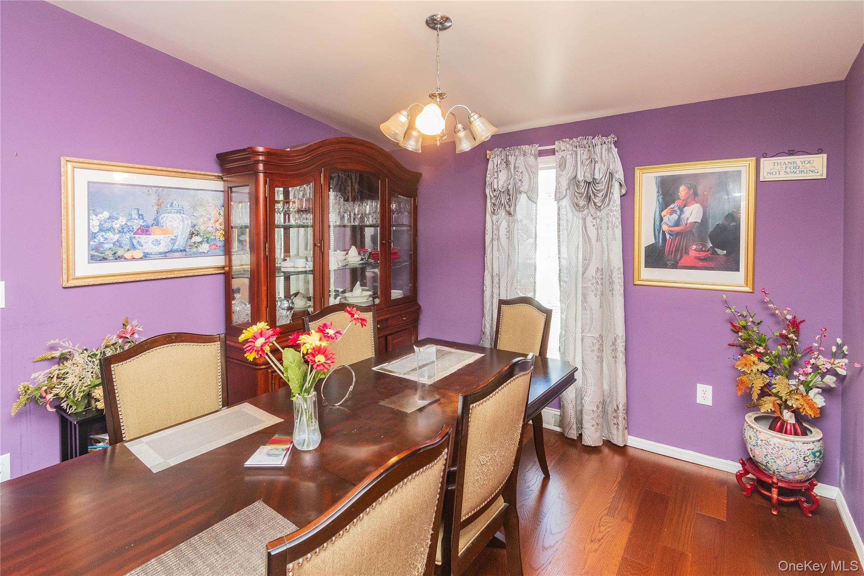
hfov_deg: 100.4
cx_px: 432
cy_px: 288
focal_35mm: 15
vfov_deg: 77.3
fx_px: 360
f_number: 5.6
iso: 1800
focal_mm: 10
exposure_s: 1/60
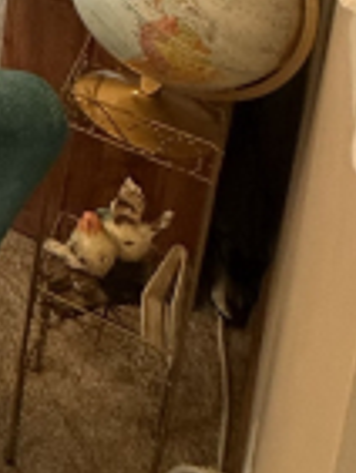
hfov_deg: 16.8
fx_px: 904
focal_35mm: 66
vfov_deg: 22.7
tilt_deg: -10.3
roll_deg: -1.4
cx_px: -349
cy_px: -273
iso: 400
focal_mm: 2.22
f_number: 2.2
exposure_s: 1/60
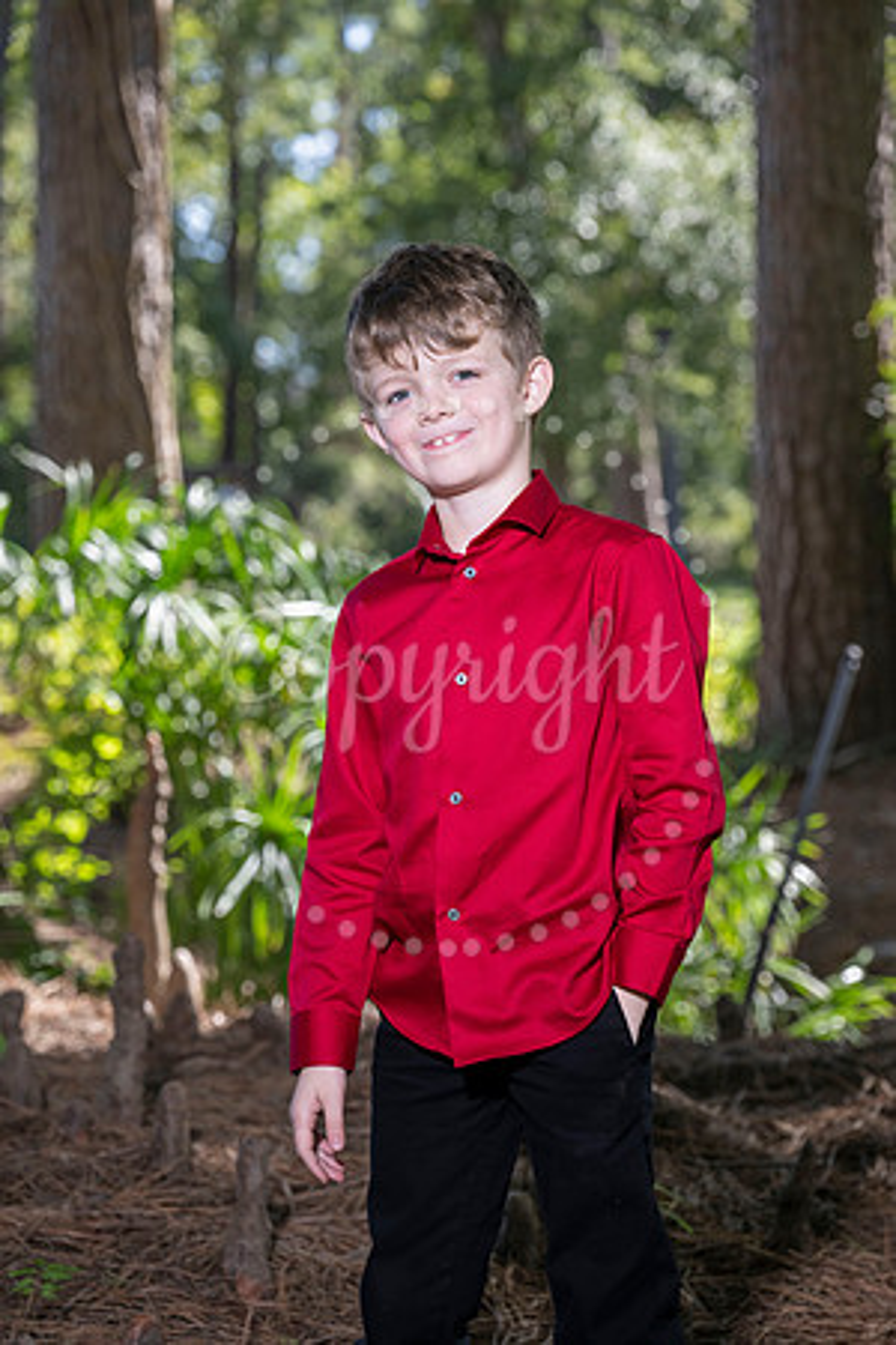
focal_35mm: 110
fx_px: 4106
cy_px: 672
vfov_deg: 18.6
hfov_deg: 12.5
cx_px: 448
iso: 400
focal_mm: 110
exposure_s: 1/200
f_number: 5.6
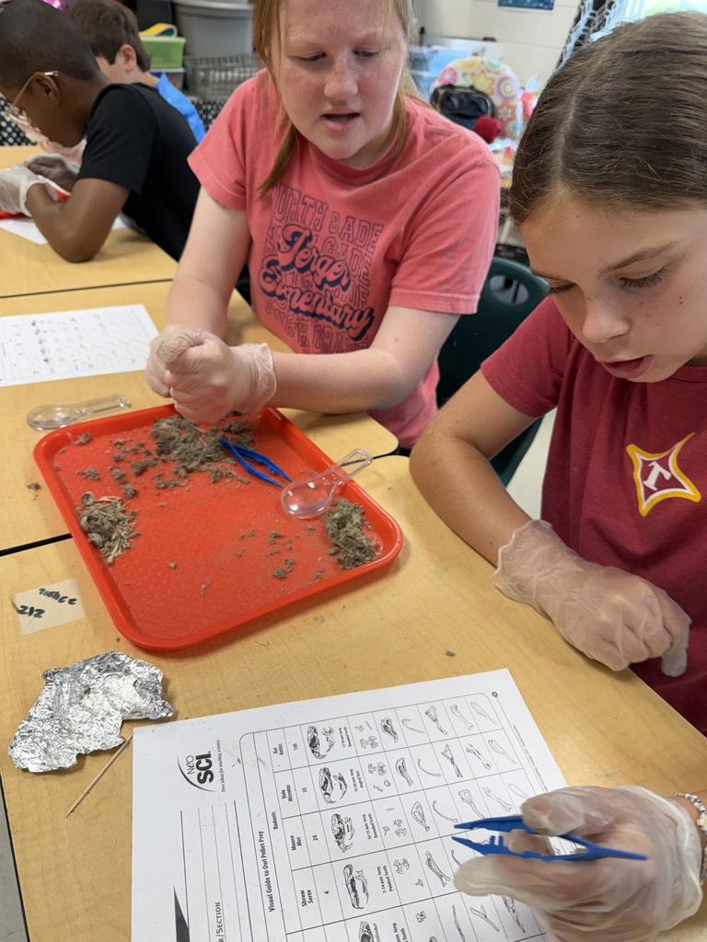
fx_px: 654
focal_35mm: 24
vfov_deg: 71.6
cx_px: 354
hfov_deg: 56.8
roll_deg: -6.1
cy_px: 471
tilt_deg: -35.0
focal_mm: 6.76
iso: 160
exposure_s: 1/120
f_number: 1.78
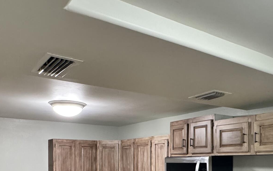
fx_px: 283
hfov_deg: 51.5
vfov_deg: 31.3
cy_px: 168
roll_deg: +0.0
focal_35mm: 38
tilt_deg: -2.6
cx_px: 139
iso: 500
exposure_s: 1/60
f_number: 2.2
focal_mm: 2.22
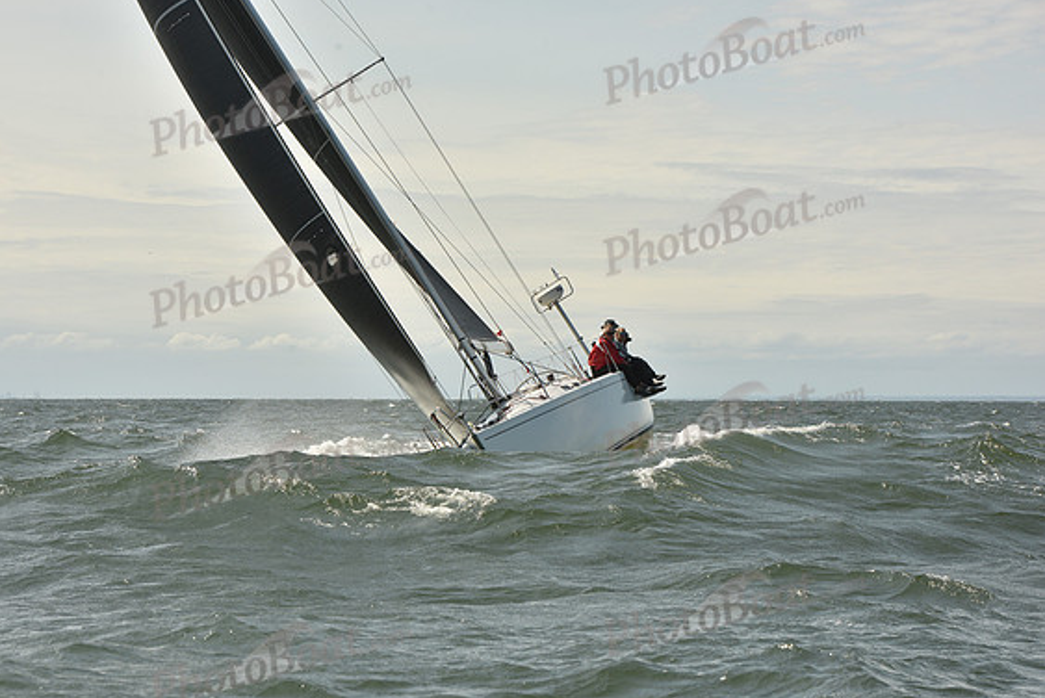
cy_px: 350
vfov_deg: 13.3
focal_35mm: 103
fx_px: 2991
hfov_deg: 19.8
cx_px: 509
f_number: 10
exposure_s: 1/800
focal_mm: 100
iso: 250
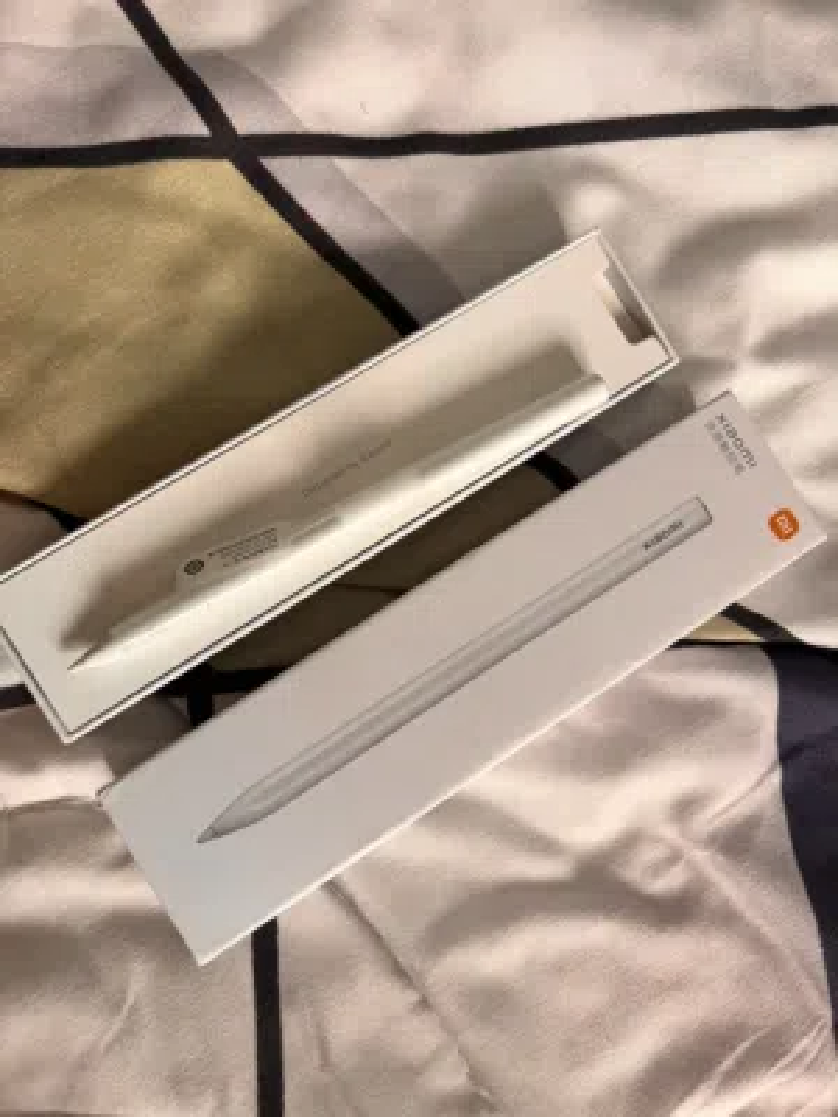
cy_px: 558
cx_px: 419
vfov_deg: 67.3
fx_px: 839
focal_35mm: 26
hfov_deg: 53.1
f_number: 1.5
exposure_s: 1/72
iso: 125
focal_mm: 5.7
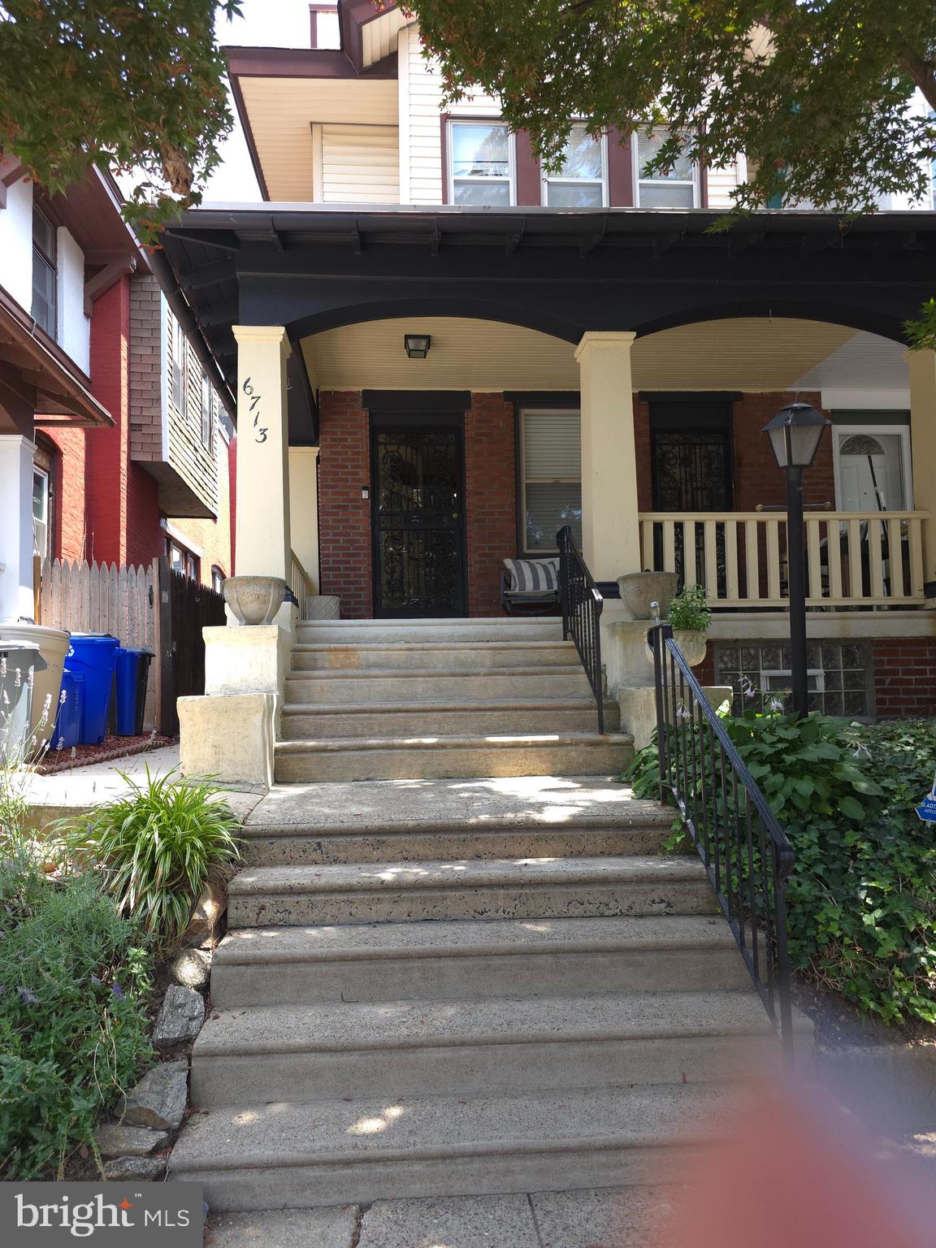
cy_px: 624
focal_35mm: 23
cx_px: 468
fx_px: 829
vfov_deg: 73.9
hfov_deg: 58.9
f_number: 1.7
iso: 12
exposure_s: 1/60
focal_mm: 6.3
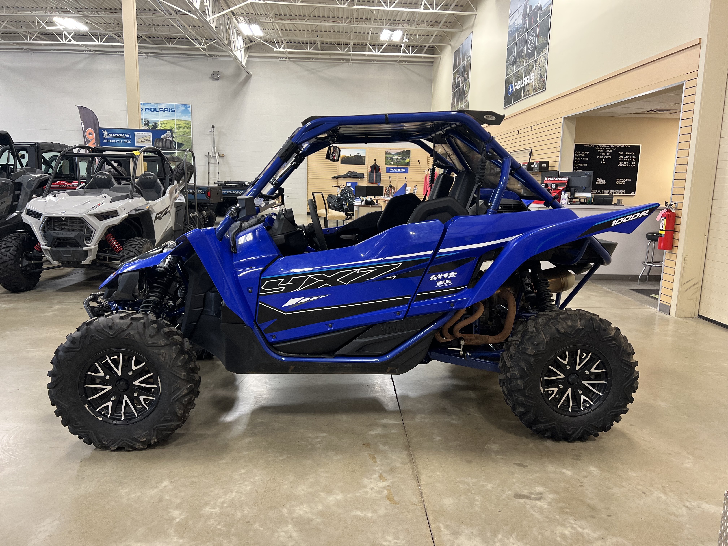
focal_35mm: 26
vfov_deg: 53.1
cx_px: 364
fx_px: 547
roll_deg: -0.5
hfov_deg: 67.3
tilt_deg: -9.8
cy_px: 273
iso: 160
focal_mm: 5.7
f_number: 1.5
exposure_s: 1/60
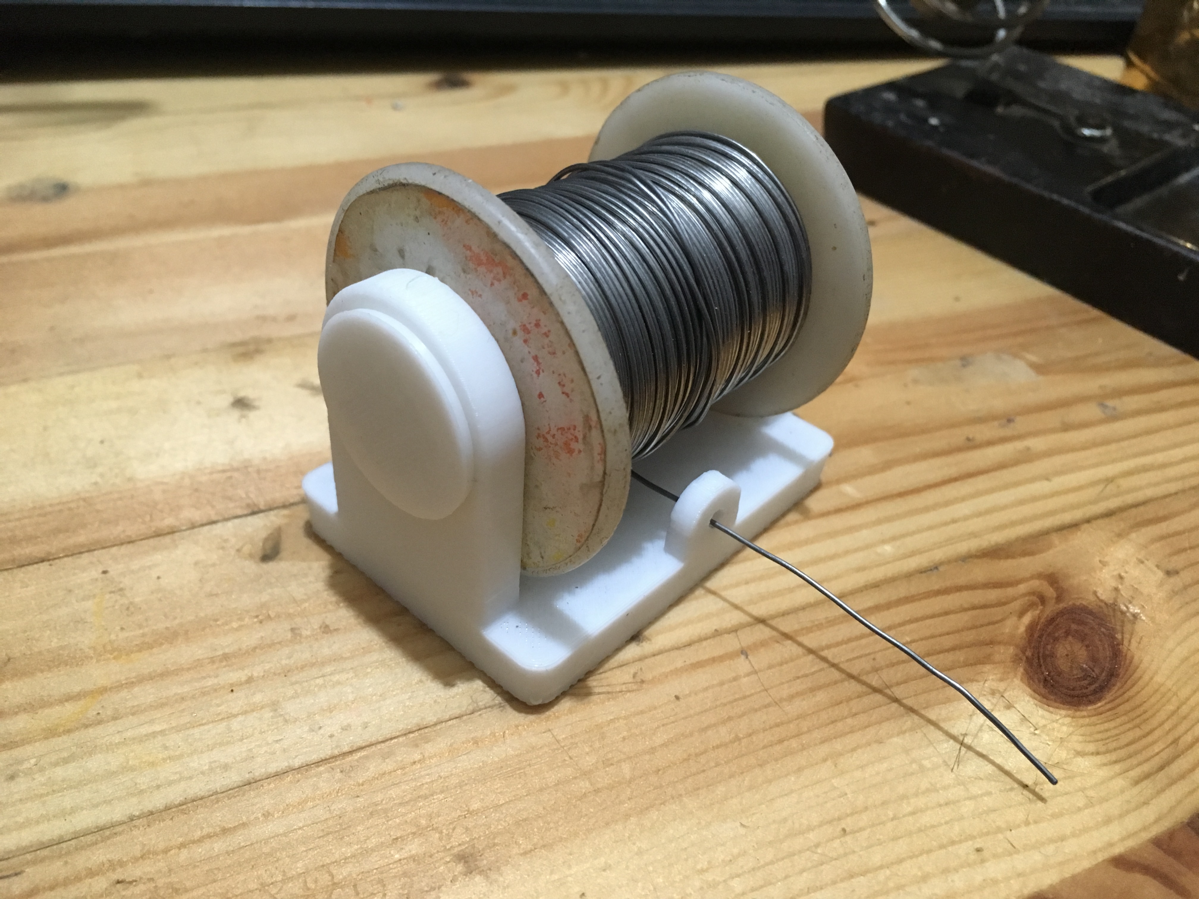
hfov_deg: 61.7
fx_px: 1004
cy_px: 450
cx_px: 600
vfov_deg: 48.2
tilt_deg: -40.9
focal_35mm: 29
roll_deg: -4.2
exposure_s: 1/17
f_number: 2.2
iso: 200
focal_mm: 4.15
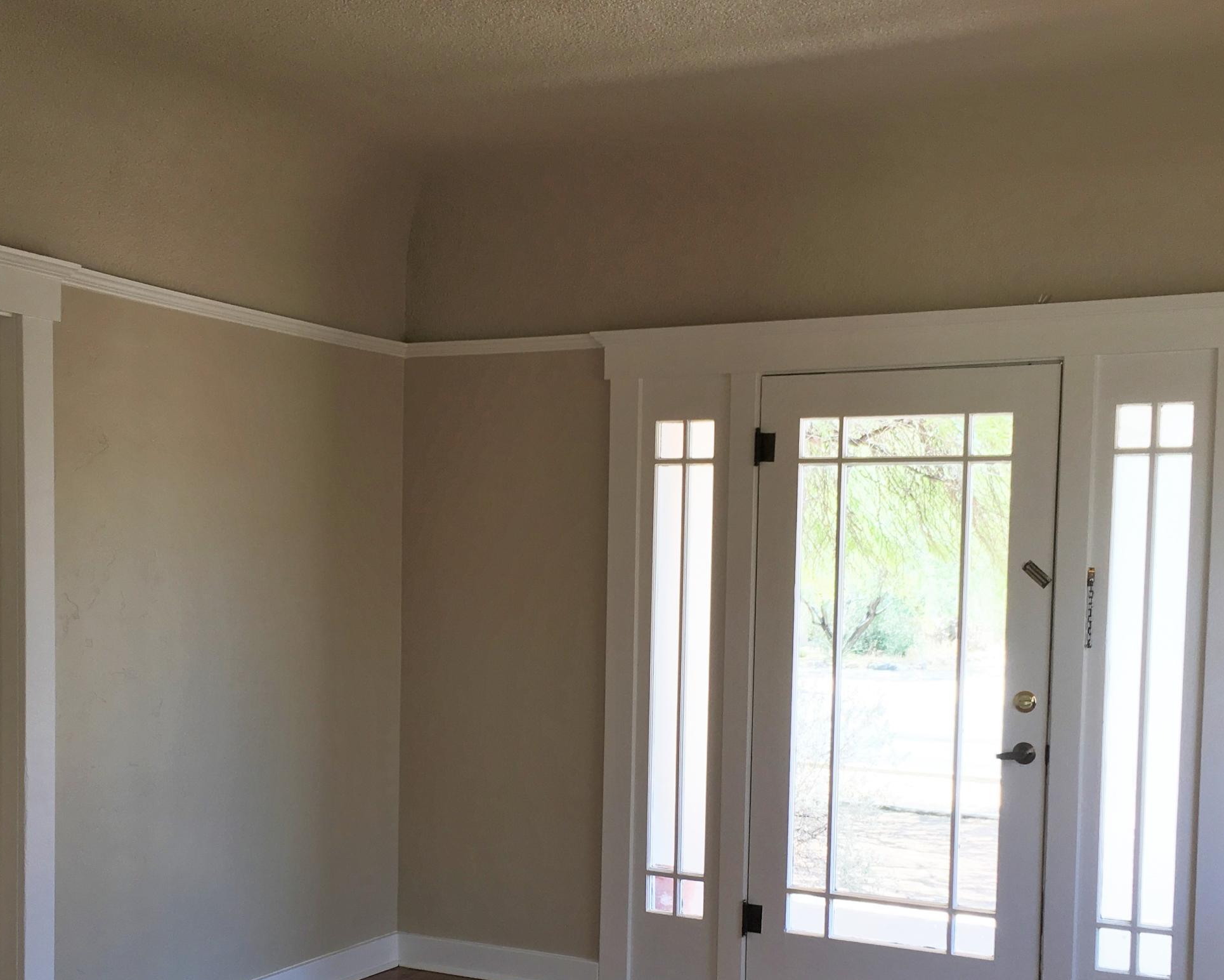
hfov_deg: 42.0
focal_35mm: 44
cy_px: 663
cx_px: 561
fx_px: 1594
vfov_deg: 33.8
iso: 32
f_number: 2.2
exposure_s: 1/60
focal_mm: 4.15
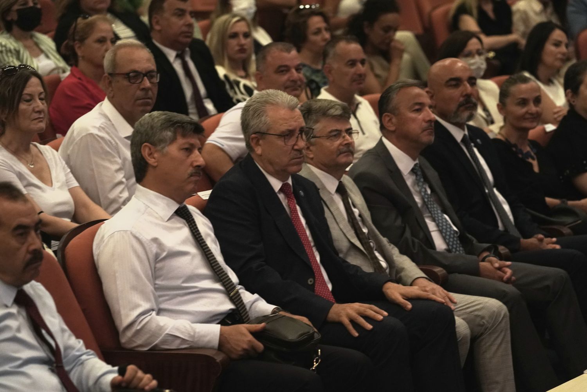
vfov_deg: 9.6
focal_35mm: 143
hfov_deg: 14.3
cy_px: 196
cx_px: 294
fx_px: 2332
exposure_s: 1/100
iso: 5000
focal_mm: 143
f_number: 4.5
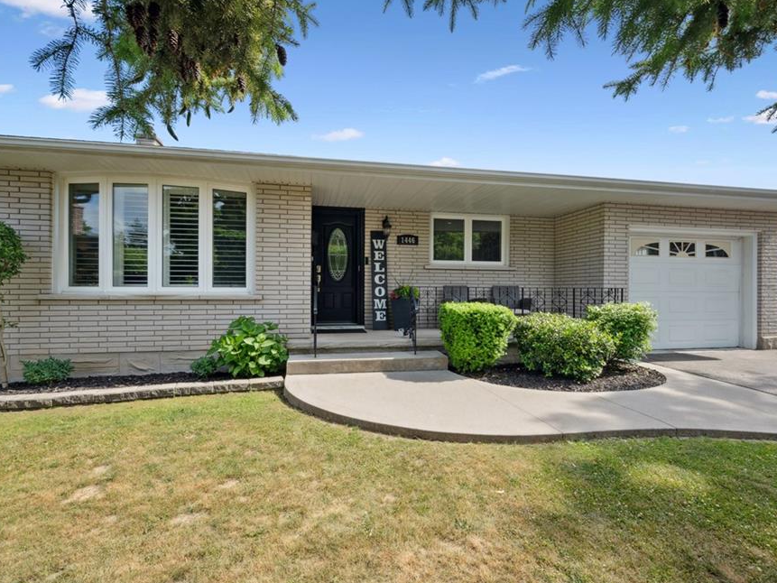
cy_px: 290
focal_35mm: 16
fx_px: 359
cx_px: 380
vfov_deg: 78.1
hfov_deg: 94.5
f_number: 18
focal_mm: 14
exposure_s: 1/160
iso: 500
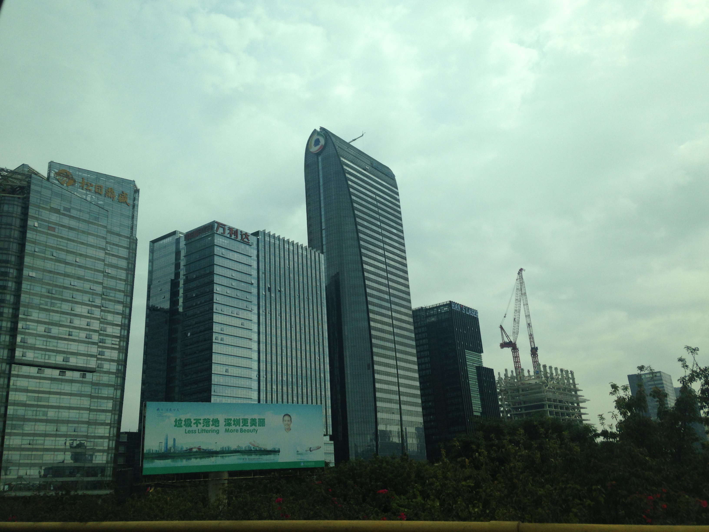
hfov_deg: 55.4
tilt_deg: +18.3
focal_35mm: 33
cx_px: 354
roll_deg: -1.5
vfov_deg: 42.9
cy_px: 266
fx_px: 676
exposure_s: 1/2169
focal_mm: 4.12
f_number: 2.4
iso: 50
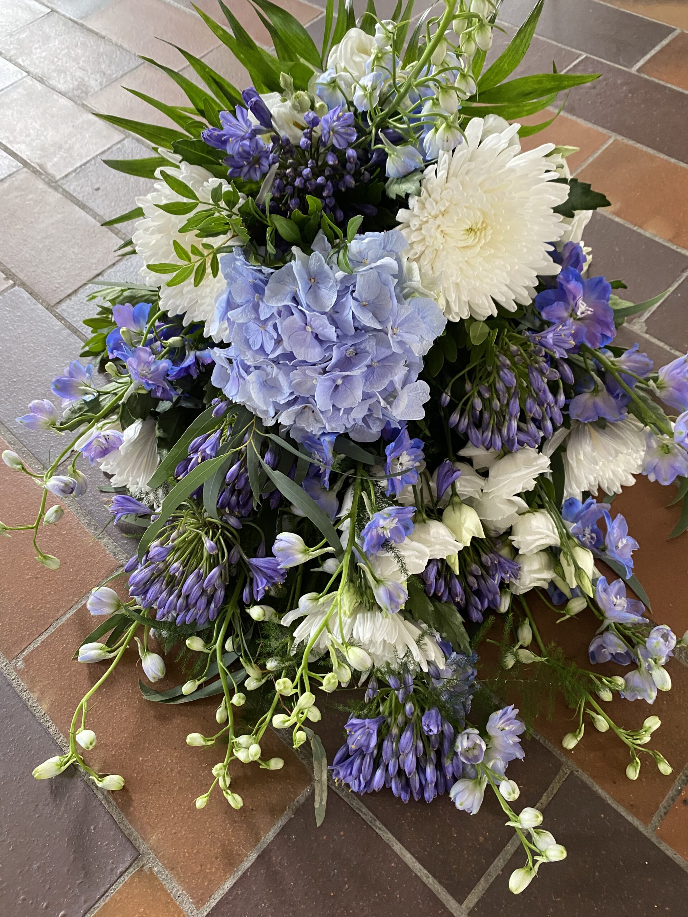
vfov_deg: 67.3
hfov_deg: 53.1
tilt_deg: -58.7
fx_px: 689
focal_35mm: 26
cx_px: 344
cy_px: 458
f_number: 1.8
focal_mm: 4.25
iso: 320
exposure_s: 1/60
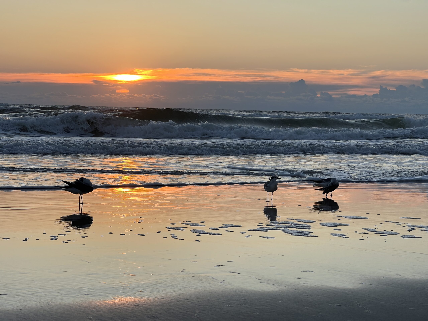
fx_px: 952
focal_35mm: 77
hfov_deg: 25.3
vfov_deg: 19.1
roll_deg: -1.5
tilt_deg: -4.1
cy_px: 160
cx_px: 214
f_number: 2.8
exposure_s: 1/276
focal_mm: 9
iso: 32
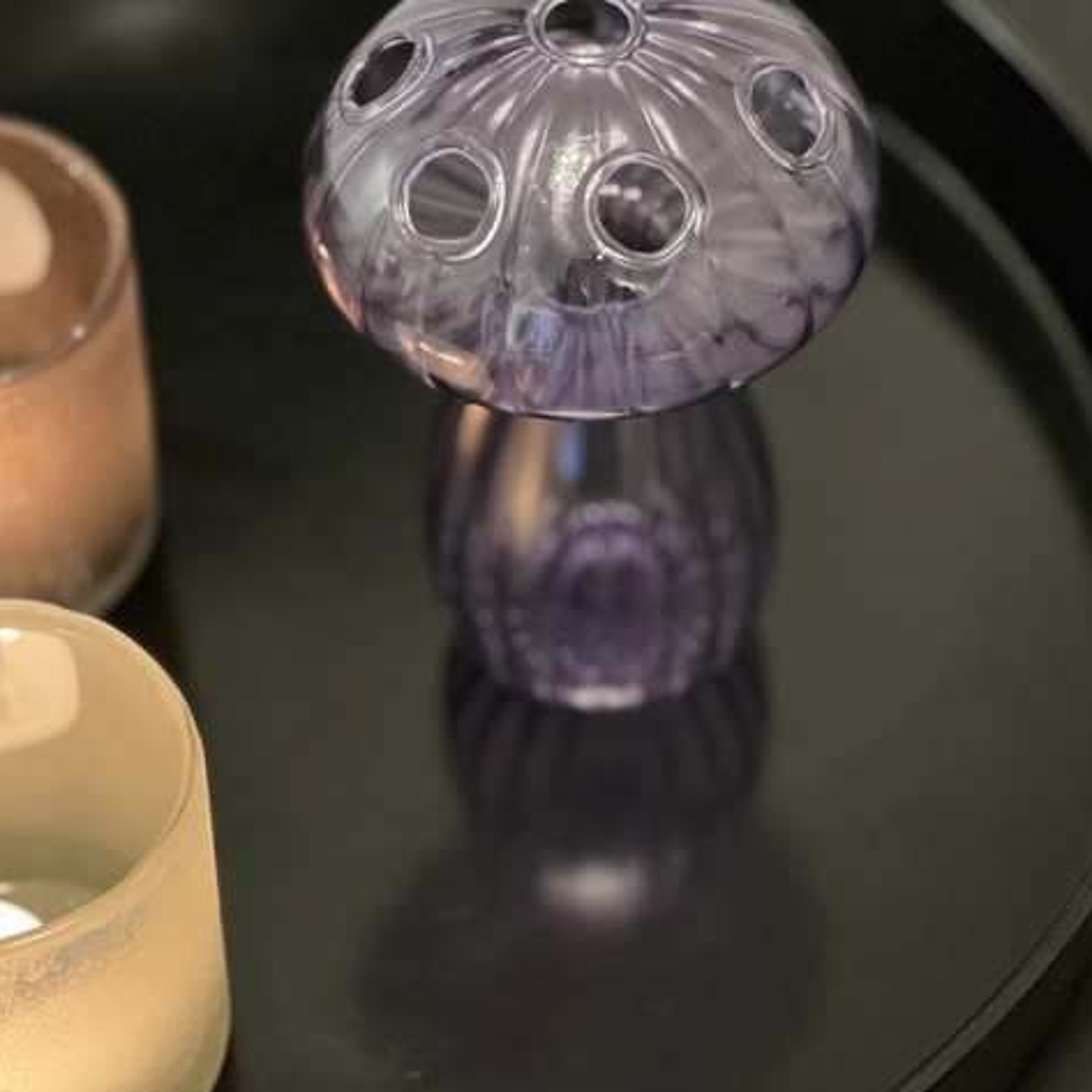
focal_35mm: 92
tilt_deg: -47.7
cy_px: 369
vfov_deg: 18.8
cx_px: 549
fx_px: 3284
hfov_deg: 18.9
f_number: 2.8
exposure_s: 1/14
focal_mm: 9
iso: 640
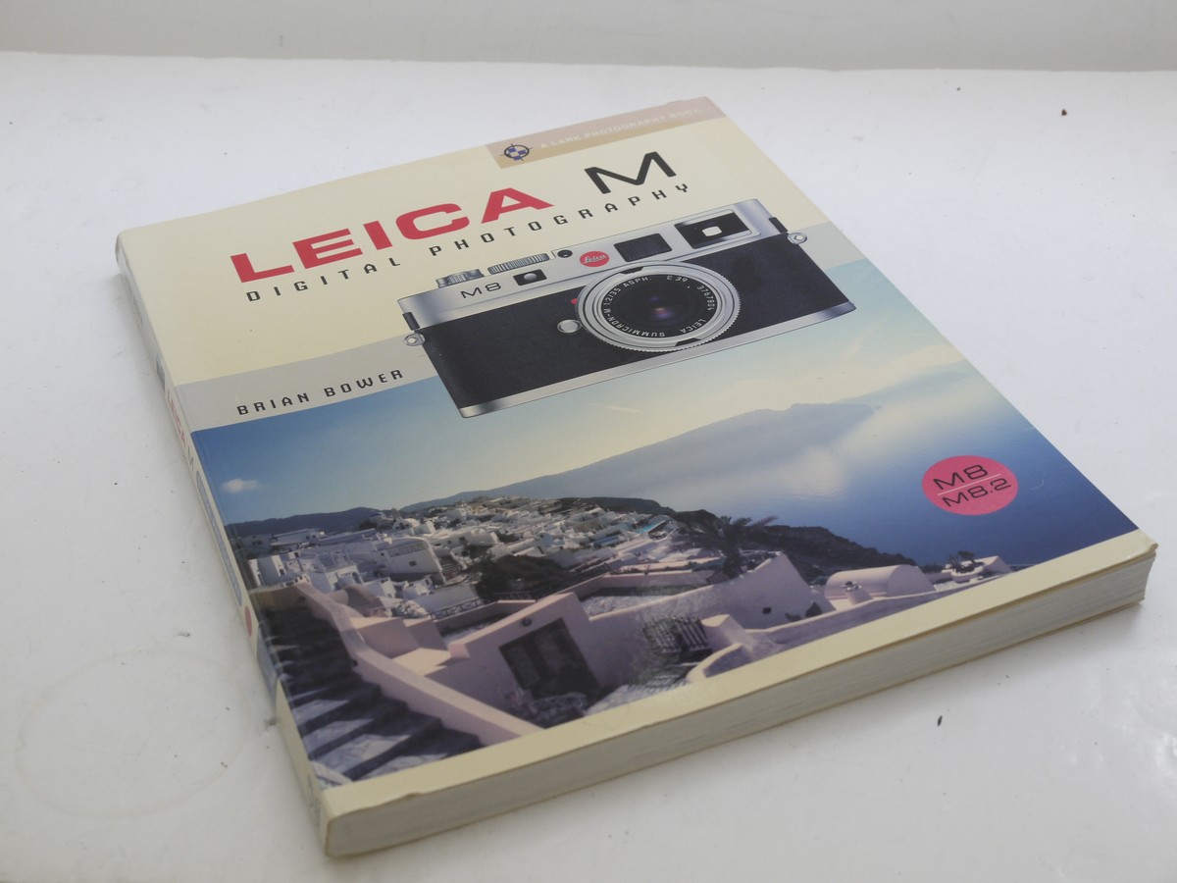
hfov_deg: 34.3
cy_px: 442
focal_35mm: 56
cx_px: 588
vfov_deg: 26.1
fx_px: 1904
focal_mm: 28
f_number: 10
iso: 400
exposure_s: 1/15
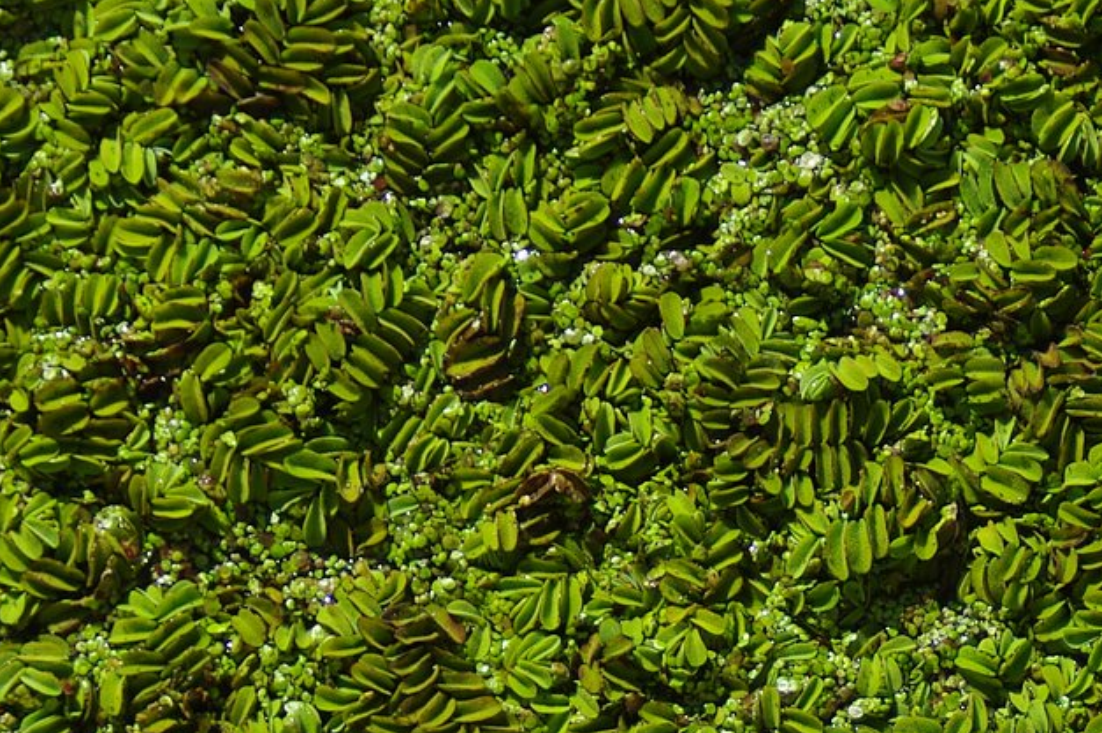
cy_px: 461
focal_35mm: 333
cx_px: 830
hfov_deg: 6.2
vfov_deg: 4.1
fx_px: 10185
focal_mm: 68
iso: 100
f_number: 5.6
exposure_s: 1/90
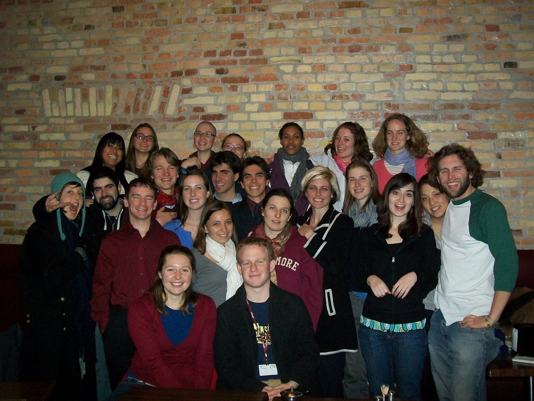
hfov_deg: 51.4
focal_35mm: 36
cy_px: 200
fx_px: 555
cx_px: 267
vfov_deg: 39.7
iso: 160
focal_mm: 6
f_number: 2.7
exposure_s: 1/60
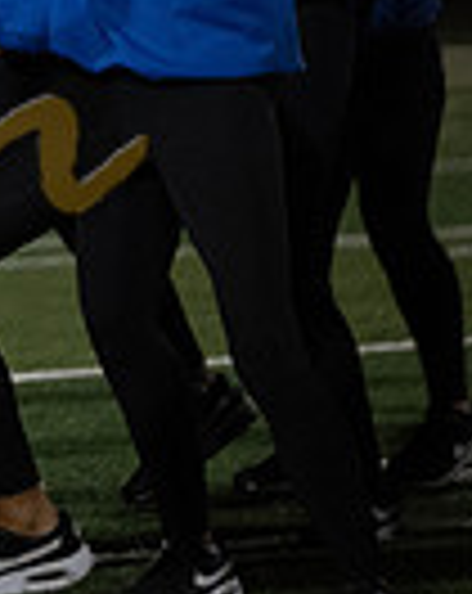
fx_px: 11600
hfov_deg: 2.3
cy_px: -254
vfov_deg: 2.9
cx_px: -652
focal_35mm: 662
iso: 5000
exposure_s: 1/1600
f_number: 2.8
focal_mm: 160
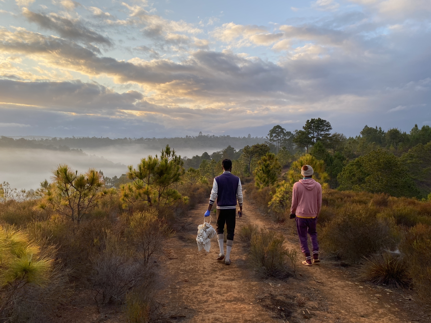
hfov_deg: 67.3
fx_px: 324
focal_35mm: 26
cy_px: 162
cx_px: 216
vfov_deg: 53.1
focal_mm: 4.25
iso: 32
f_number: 1.8
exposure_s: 1/767
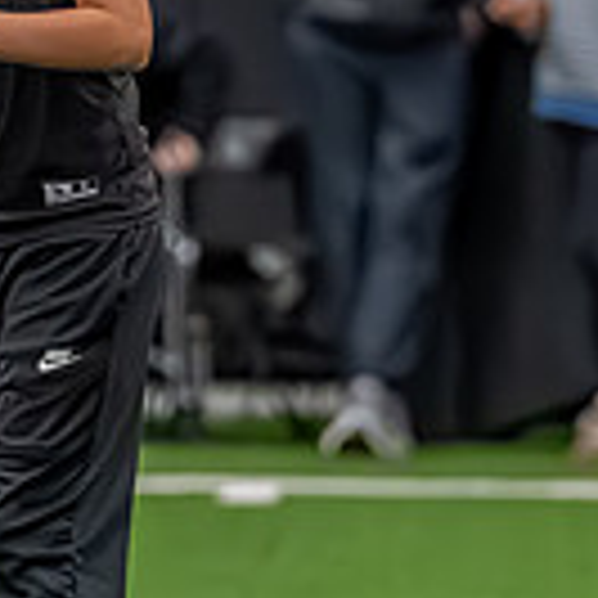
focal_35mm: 1261
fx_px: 24646
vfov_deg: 1.4
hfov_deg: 1.4
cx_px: 84
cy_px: 235
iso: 6400
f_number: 2.8
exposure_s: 1/1000
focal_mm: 200
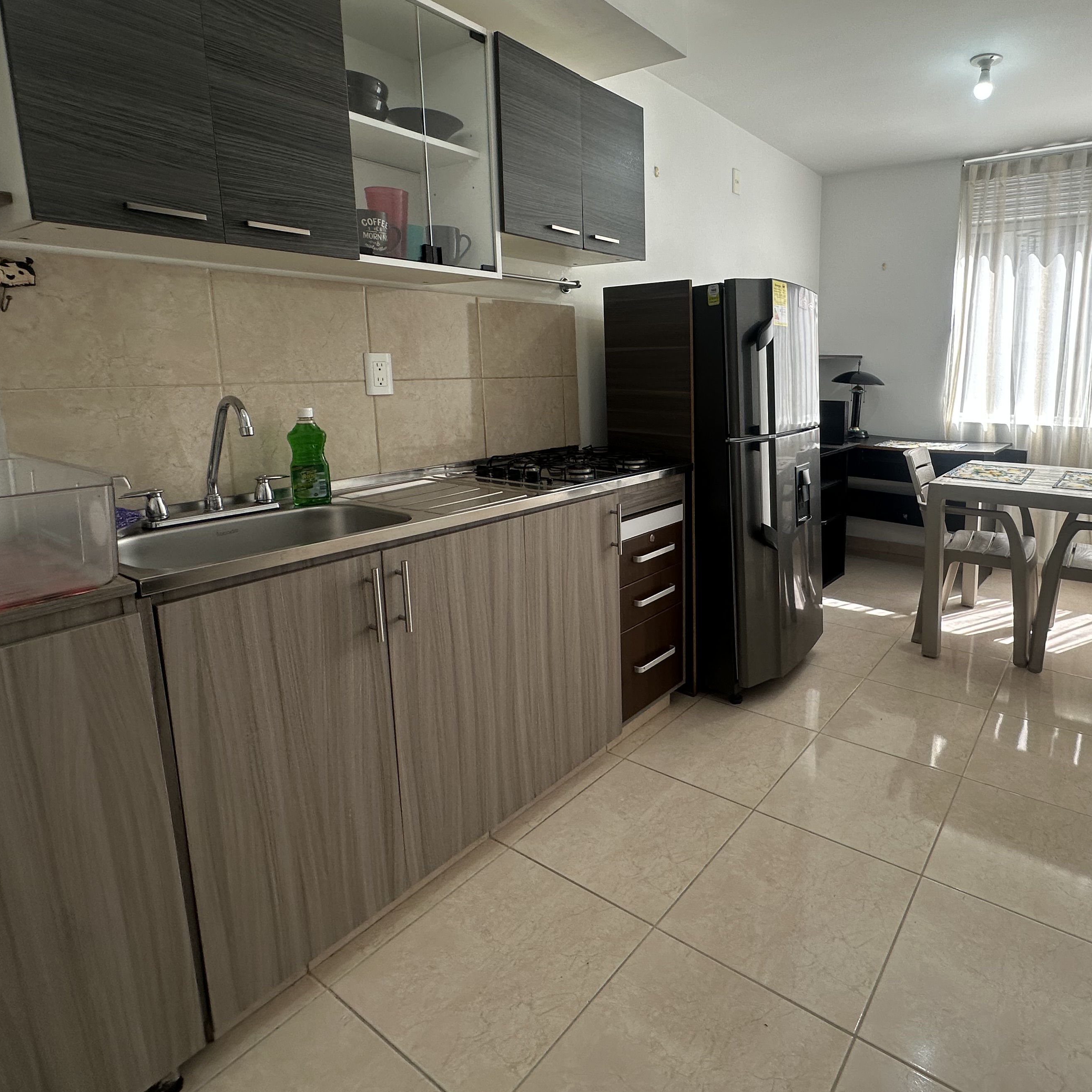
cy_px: 469
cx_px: 715
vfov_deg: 77.2
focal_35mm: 19
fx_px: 678
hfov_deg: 75.6
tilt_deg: -9.7
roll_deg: -0.5
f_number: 2.2
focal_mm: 2.22
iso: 50
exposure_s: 1/120
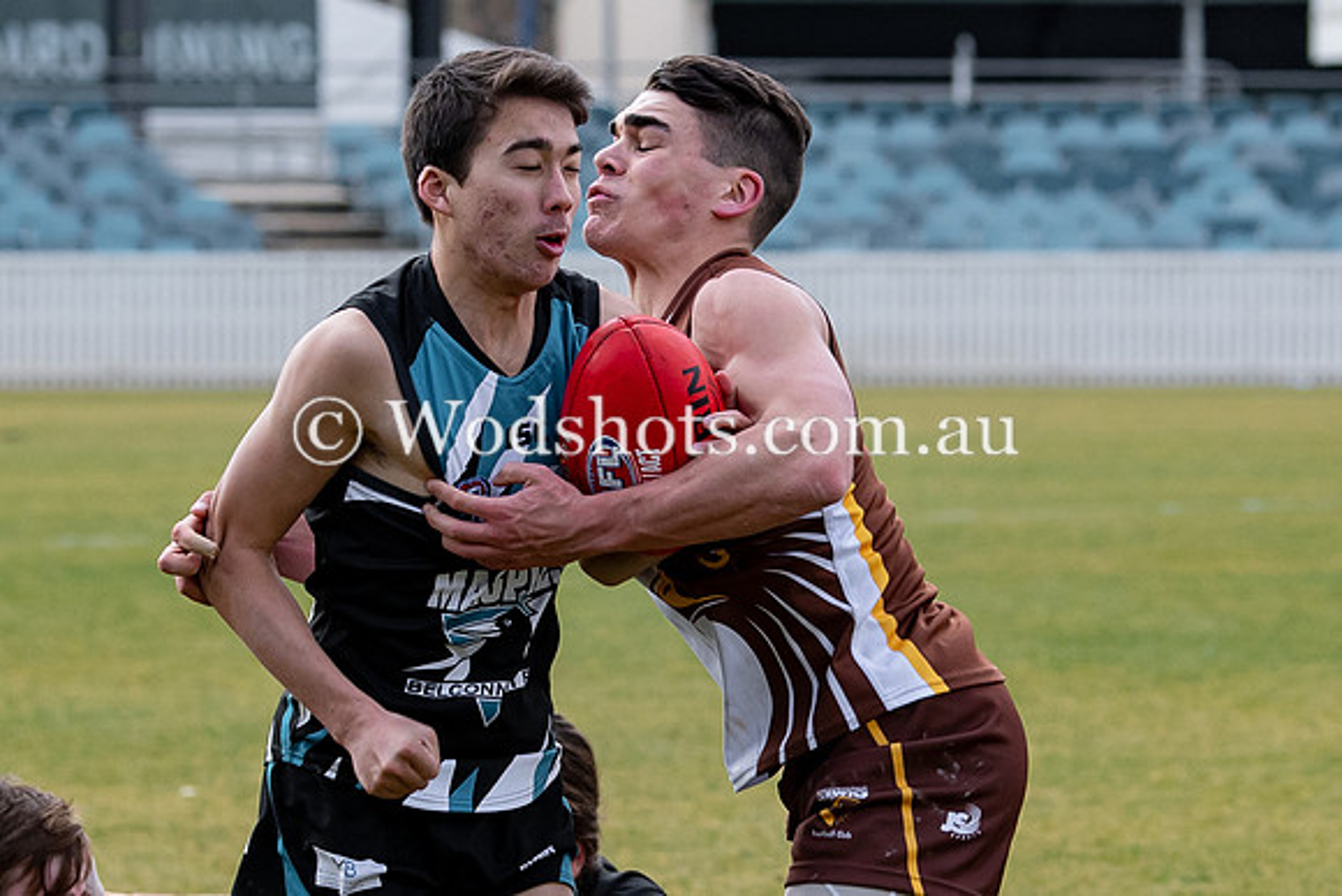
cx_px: 901
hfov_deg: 4.5
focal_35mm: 460
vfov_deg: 3.0
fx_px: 17152
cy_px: 700
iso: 320
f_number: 4
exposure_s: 1/1000
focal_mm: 102
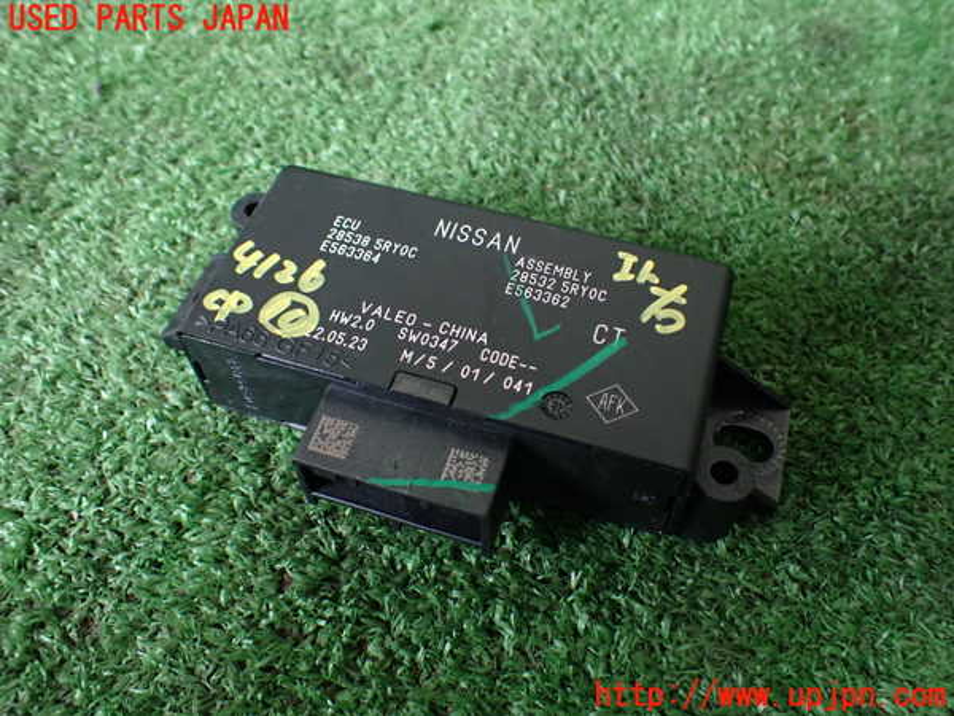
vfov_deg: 46.8
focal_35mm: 30
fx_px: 827
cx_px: 477
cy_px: 358
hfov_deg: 60.0
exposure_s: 1/125
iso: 800
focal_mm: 5.4
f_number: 2.3
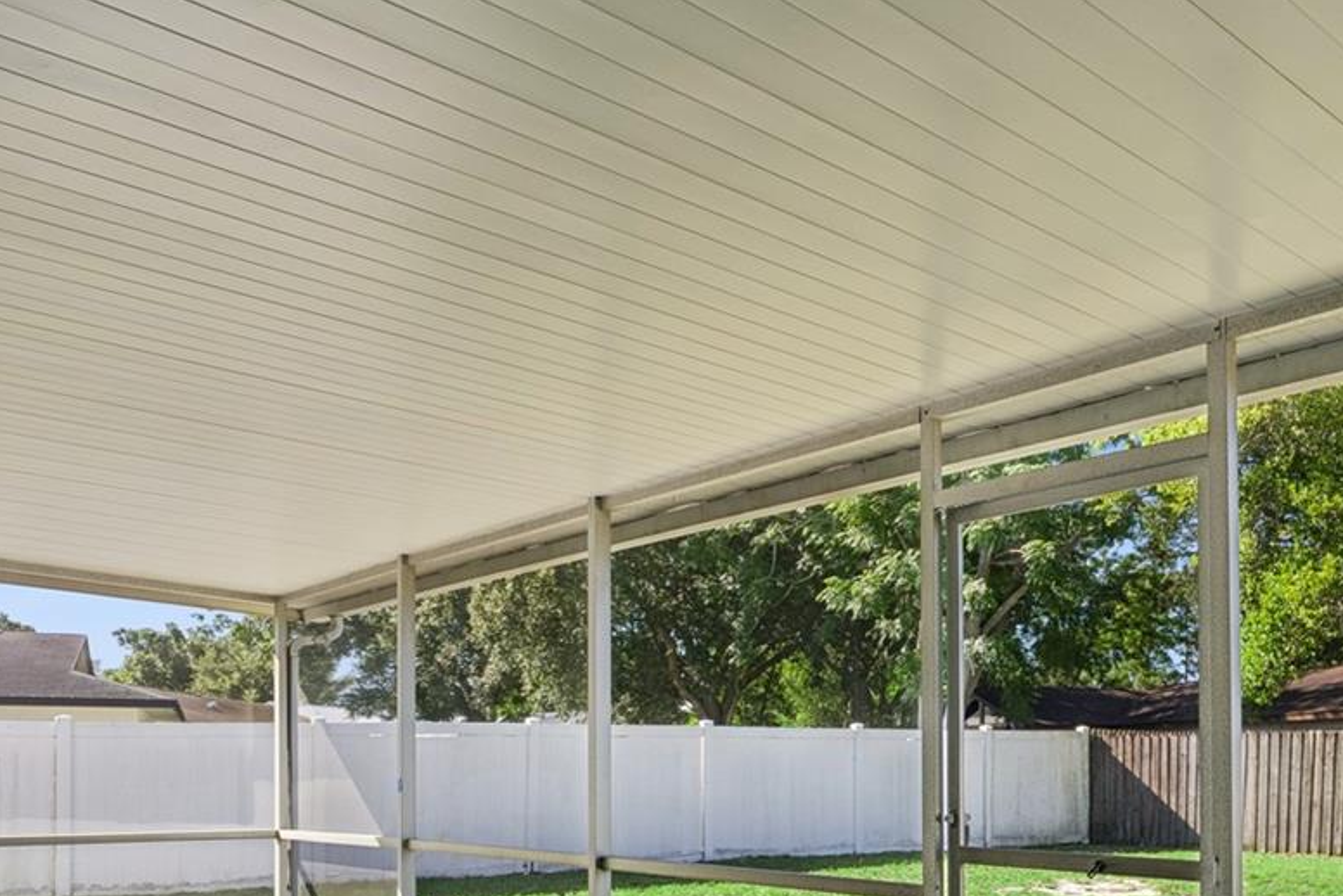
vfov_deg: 37.8
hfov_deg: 56.8
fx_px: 1231
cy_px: 778
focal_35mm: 33
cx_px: 796
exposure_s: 1/50
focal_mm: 16
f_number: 8
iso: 100
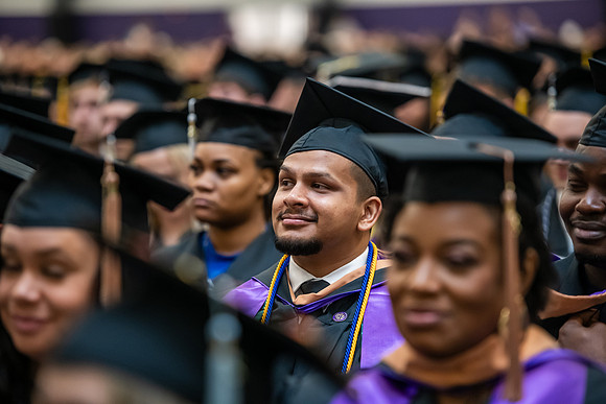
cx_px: 303
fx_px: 2694
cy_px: 202
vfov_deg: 8.6
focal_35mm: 160
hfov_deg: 12.8
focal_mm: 160
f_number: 3.2
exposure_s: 1/200
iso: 2500
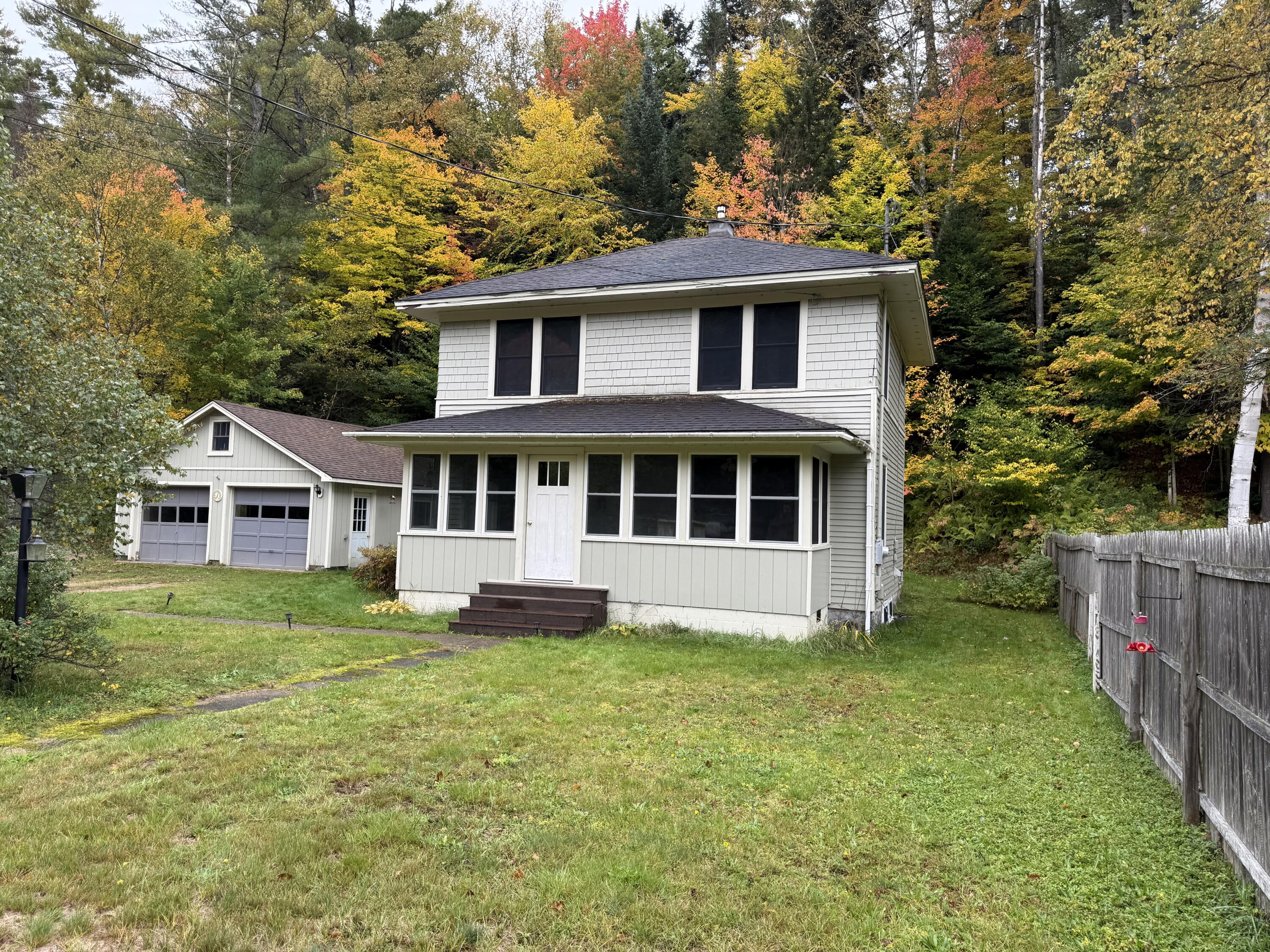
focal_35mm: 24
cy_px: 476
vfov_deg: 56.8
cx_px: 635
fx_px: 881
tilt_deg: +4.3
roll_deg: -1.4
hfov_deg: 71.6
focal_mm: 6.76
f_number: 1.78
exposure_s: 1/301
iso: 80
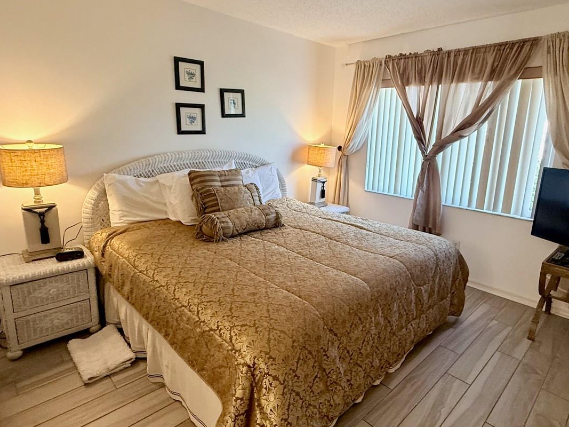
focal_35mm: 21
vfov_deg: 63.4
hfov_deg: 78.6
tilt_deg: -12.6
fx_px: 345
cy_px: 204
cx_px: 320
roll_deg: -3.4
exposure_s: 1/120
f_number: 2.2
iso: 250
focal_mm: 2.22
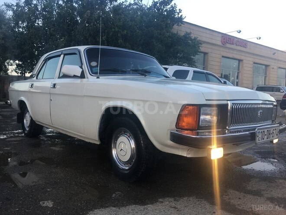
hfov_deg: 61.7
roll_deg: -1.3
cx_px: 143
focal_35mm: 29
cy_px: 108
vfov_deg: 48.2
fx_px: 240
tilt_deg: -2.0
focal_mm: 4.15
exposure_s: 1/100
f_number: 2.2
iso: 32
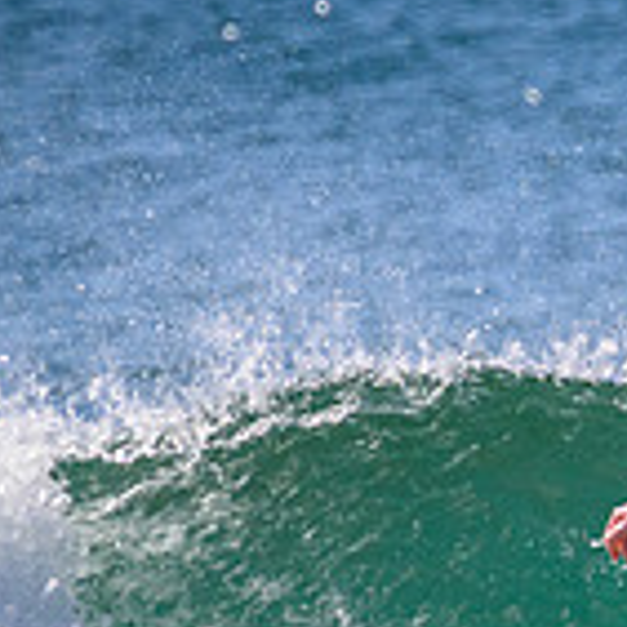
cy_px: 576
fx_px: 57441
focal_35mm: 2803
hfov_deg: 0.6
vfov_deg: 0.6
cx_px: 1161
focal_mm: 800
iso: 1400
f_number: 11
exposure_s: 1/2000
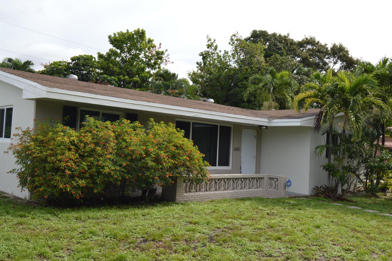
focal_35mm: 36
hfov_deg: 53.2
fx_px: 392
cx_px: 196
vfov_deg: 36.8
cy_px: 130
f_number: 8
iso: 100
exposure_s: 1/250
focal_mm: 24
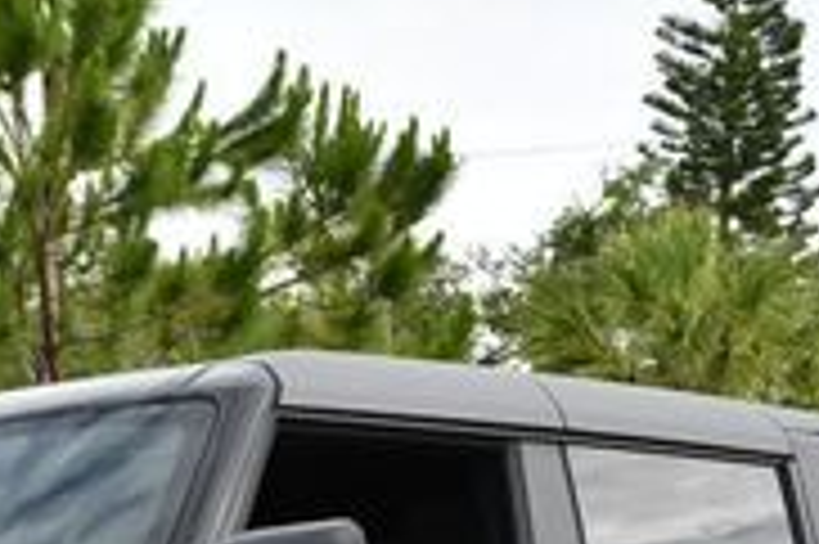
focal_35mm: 155
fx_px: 3523
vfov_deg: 8.7
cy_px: 773
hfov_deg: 13.0
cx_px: -45
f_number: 7.1
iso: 200
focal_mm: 22
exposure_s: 1/250
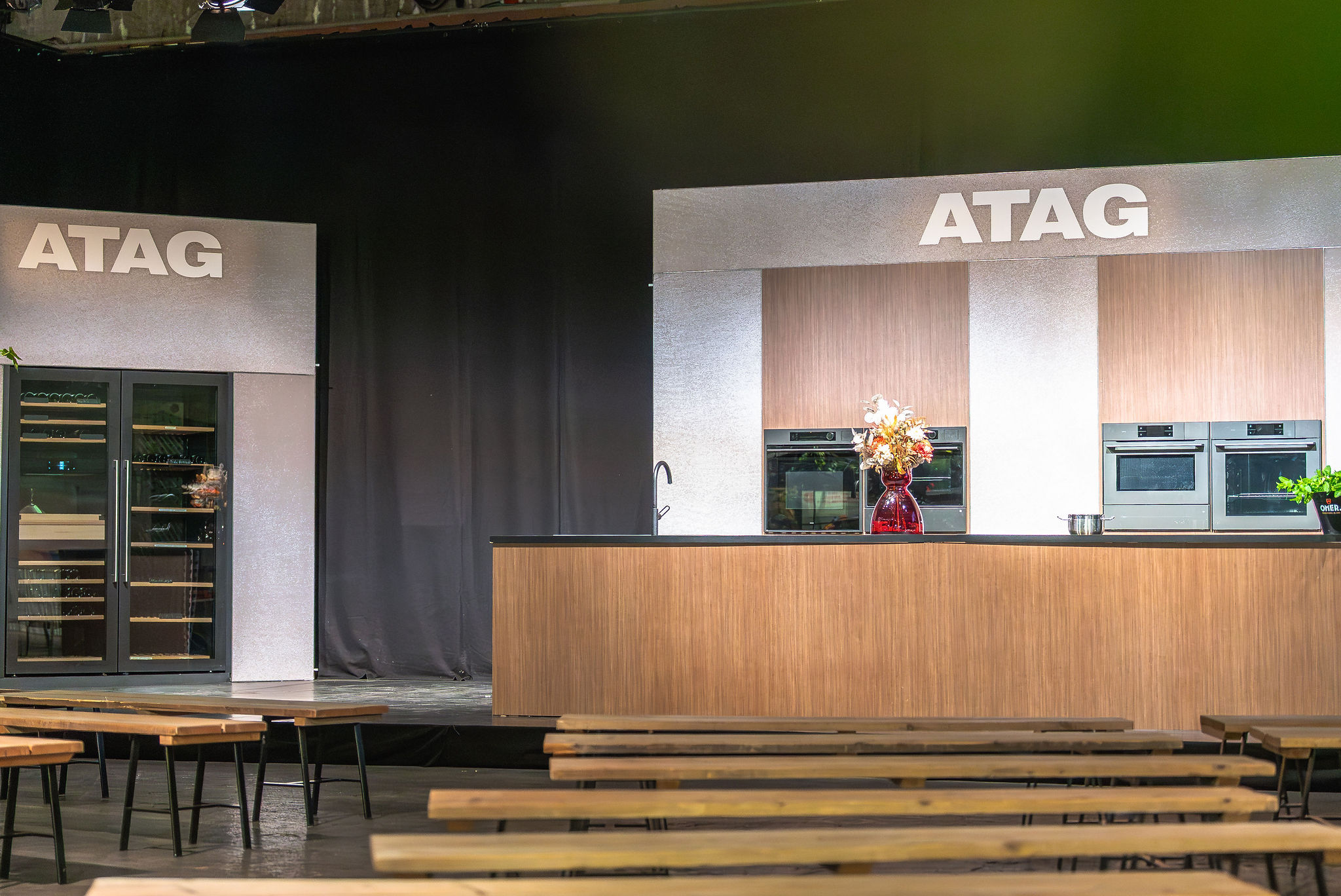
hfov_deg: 27.9
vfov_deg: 18.8
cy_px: 445
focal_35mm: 72
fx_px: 2700
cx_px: 684
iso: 10000
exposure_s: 1/800
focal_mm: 70
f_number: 2.8
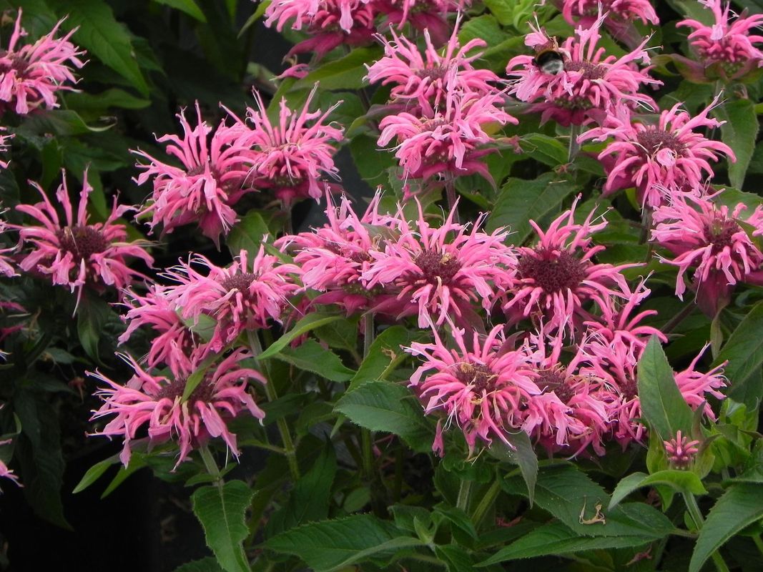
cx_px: 382
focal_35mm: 184
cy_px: 286
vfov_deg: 8.1
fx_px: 4055
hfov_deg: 10.7
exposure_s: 1/400
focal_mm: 32.7
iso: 160
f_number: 5
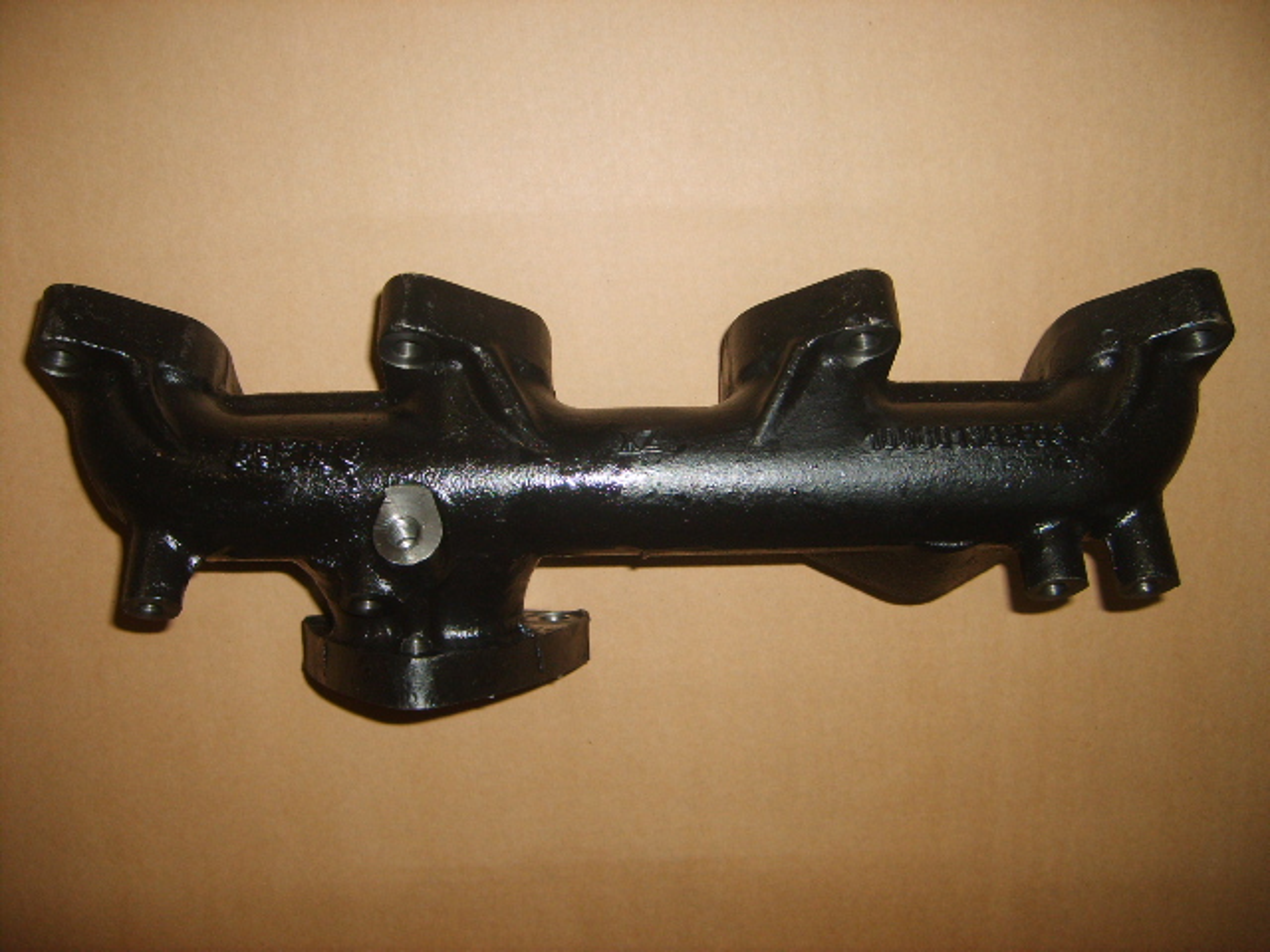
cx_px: 635
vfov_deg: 40.7
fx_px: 1284
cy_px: 476
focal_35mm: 35
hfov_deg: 52.6
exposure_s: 1/30
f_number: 2.8
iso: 100
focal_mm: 5.8
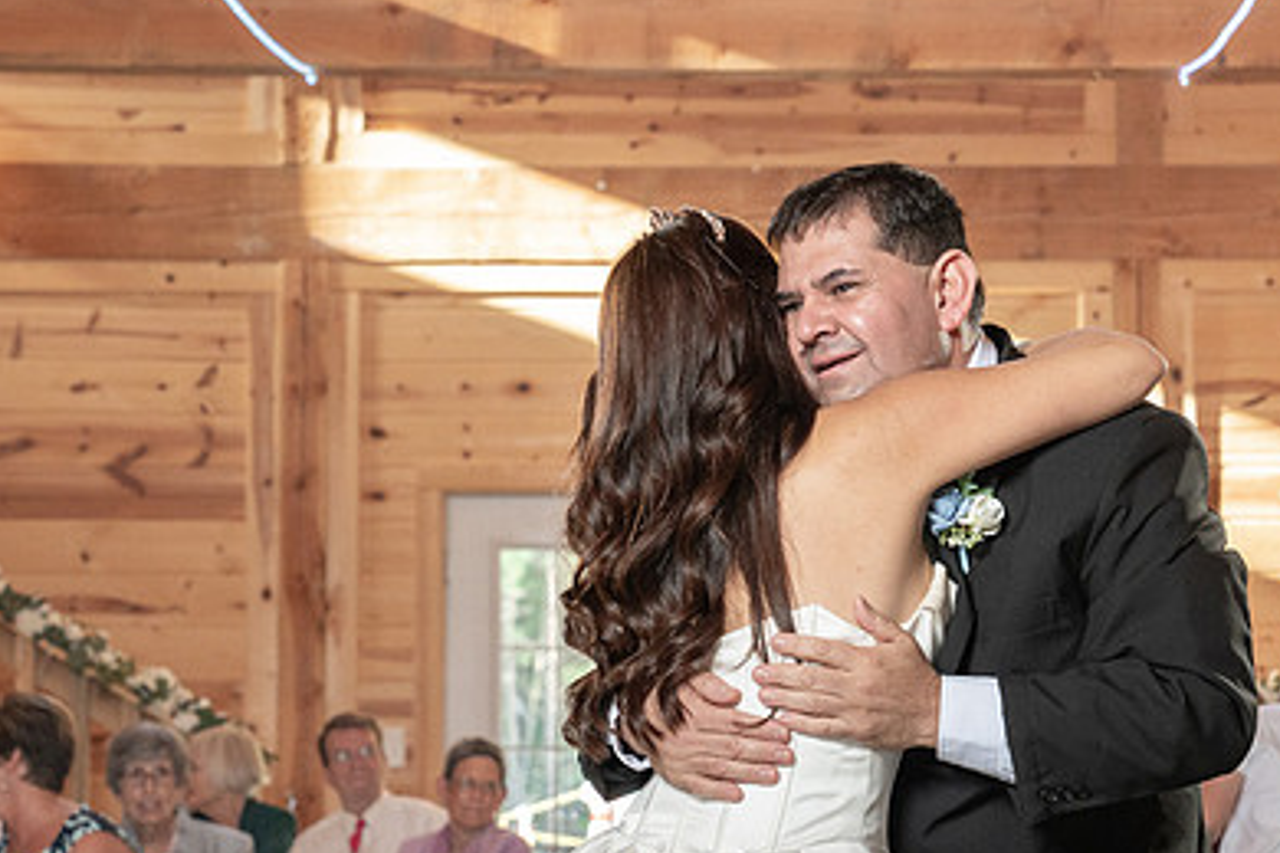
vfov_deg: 11.2
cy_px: 505
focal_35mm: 122
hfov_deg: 16.7
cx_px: 871
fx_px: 4337
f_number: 5.6
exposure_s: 1/200
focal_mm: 70
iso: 2000
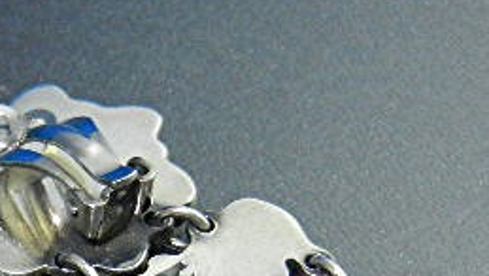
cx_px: -51
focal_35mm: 121
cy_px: 367
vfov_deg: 9.8
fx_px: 1570
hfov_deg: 17.1
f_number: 7.6
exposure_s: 1/30
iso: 800
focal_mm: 8.1
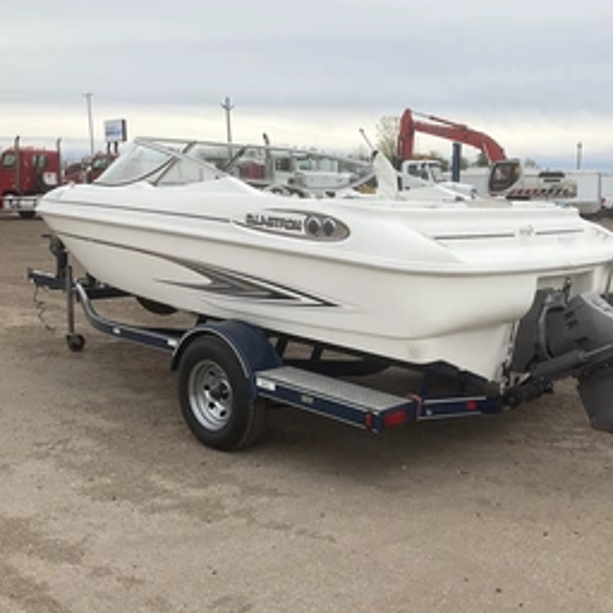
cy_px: 318
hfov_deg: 41.3
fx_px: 801
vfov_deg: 41.9
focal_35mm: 40
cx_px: 409
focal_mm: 3
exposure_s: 1/1848
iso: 25
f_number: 1.8
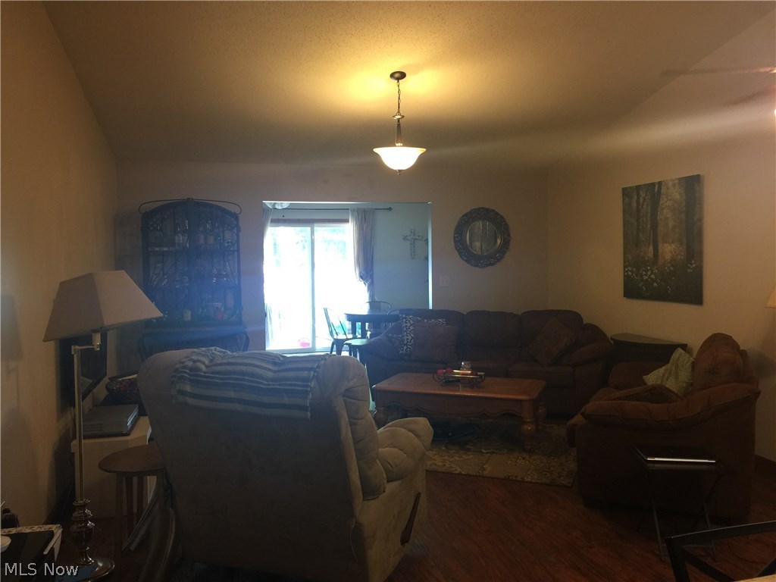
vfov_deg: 48.2
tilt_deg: -3.8
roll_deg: +0.0
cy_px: 291
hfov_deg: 61.7
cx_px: 388
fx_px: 650
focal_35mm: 29
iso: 50
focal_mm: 4.15
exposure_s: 1/15
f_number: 2.2
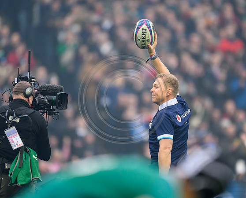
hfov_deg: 3.0
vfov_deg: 2.5
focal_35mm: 634
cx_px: 149
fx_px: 4630
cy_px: 99
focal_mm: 560
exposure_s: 1/2500
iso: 3200
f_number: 4
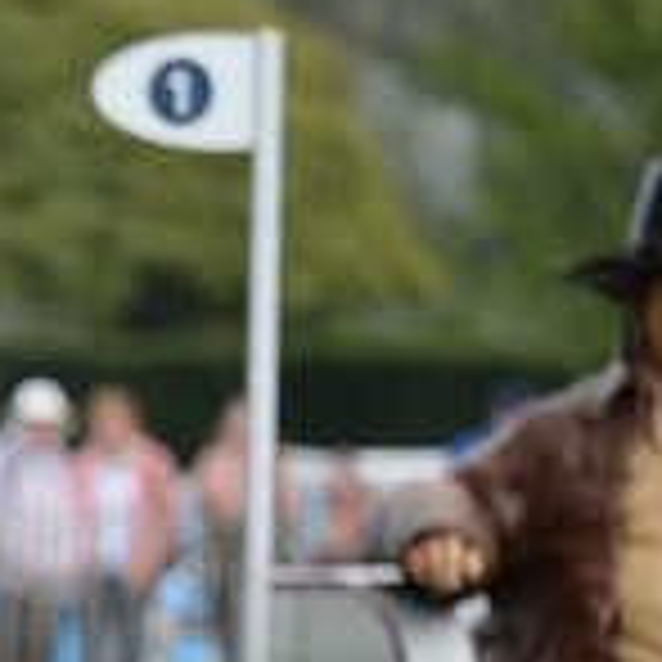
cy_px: 639
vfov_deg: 1.3
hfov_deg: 1.3
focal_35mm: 1340
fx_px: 28993
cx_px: -617
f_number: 5.6
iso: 1000
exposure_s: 1/800
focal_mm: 400
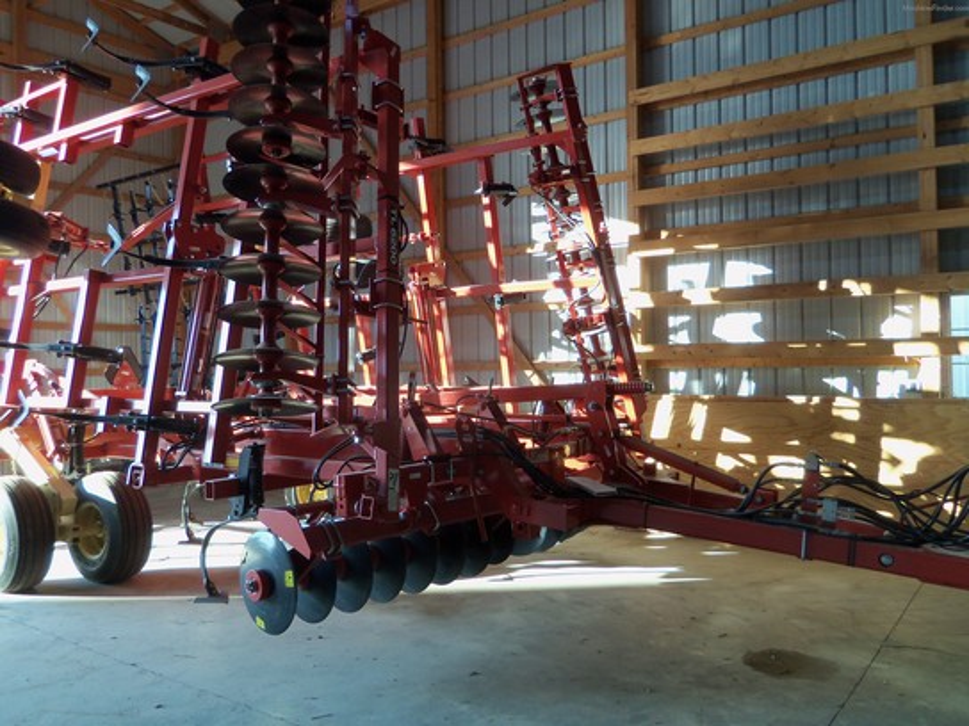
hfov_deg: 63.4
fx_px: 784
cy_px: 363
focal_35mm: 28
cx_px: 484
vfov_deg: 49.7
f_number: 3.9
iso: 64
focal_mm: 5.1
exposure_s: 1/40
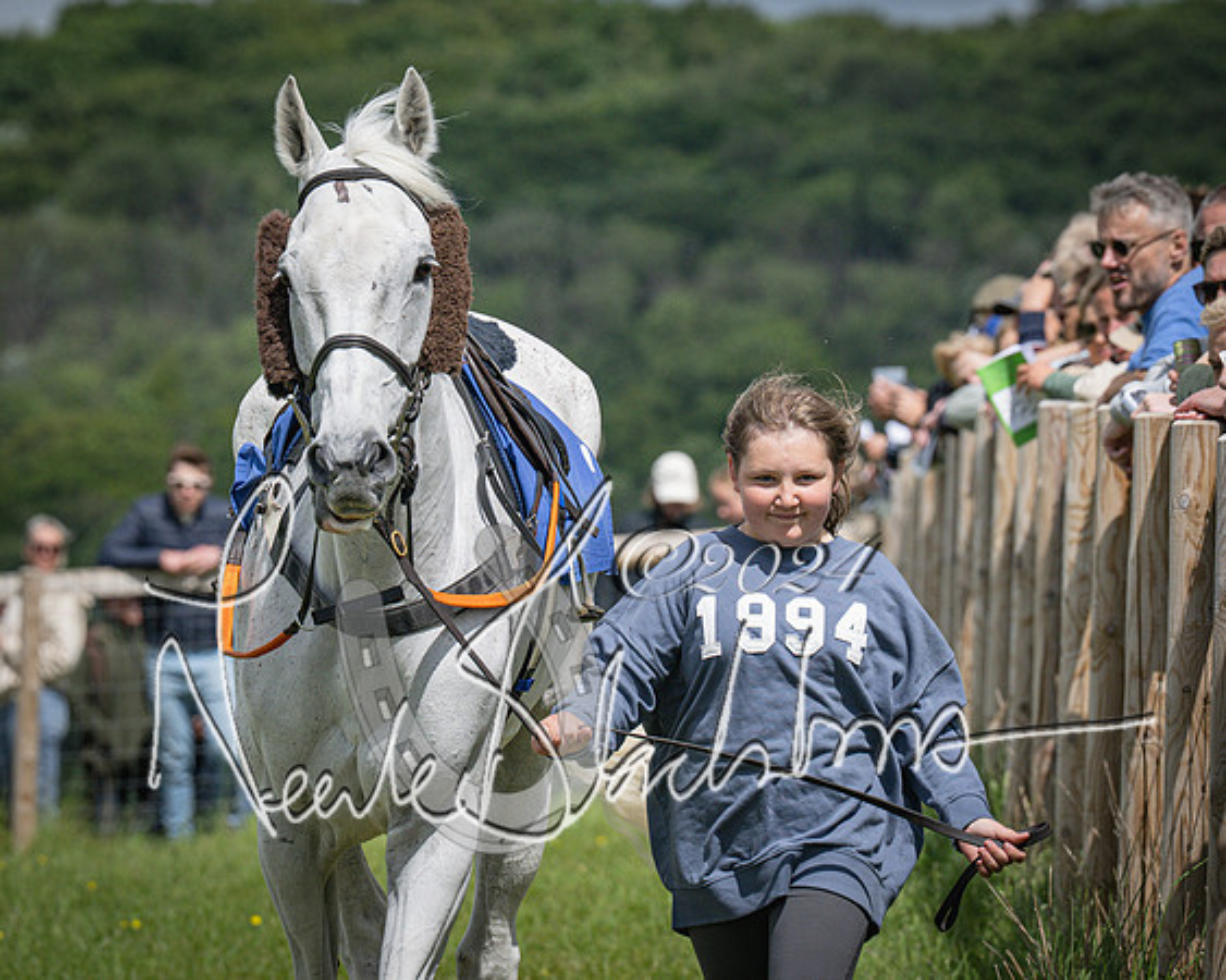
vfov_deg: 4.6
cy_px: 480
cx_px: 662
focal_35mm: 336
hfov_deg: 5.8
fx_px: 12192
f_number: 5.6
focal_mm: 180
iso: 400
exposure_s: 1/3200
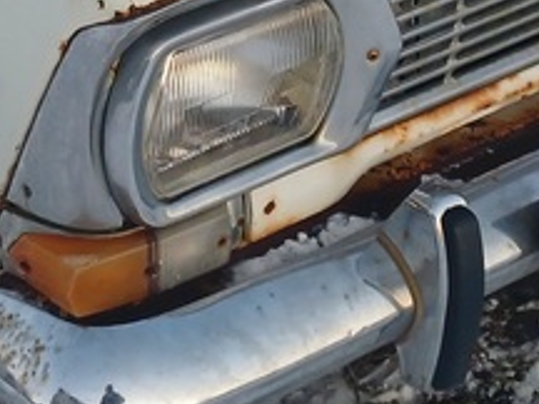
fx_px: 2040
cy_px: -284
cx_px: 132
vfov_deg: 10.7
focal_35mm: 131
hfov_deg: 15.0
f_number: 1.8
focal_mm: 4
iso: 50
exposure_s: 1/50.3
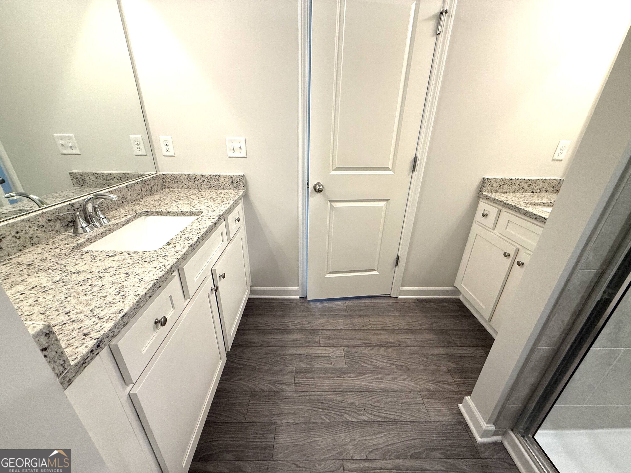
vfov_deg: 85.7
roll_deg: -1.2
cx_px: 316
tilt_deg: -23.3
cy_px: 236
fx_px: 255
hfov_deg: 102.1
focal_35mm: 14
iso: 250
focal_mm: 2.22
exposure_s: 1/60
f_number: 2.2
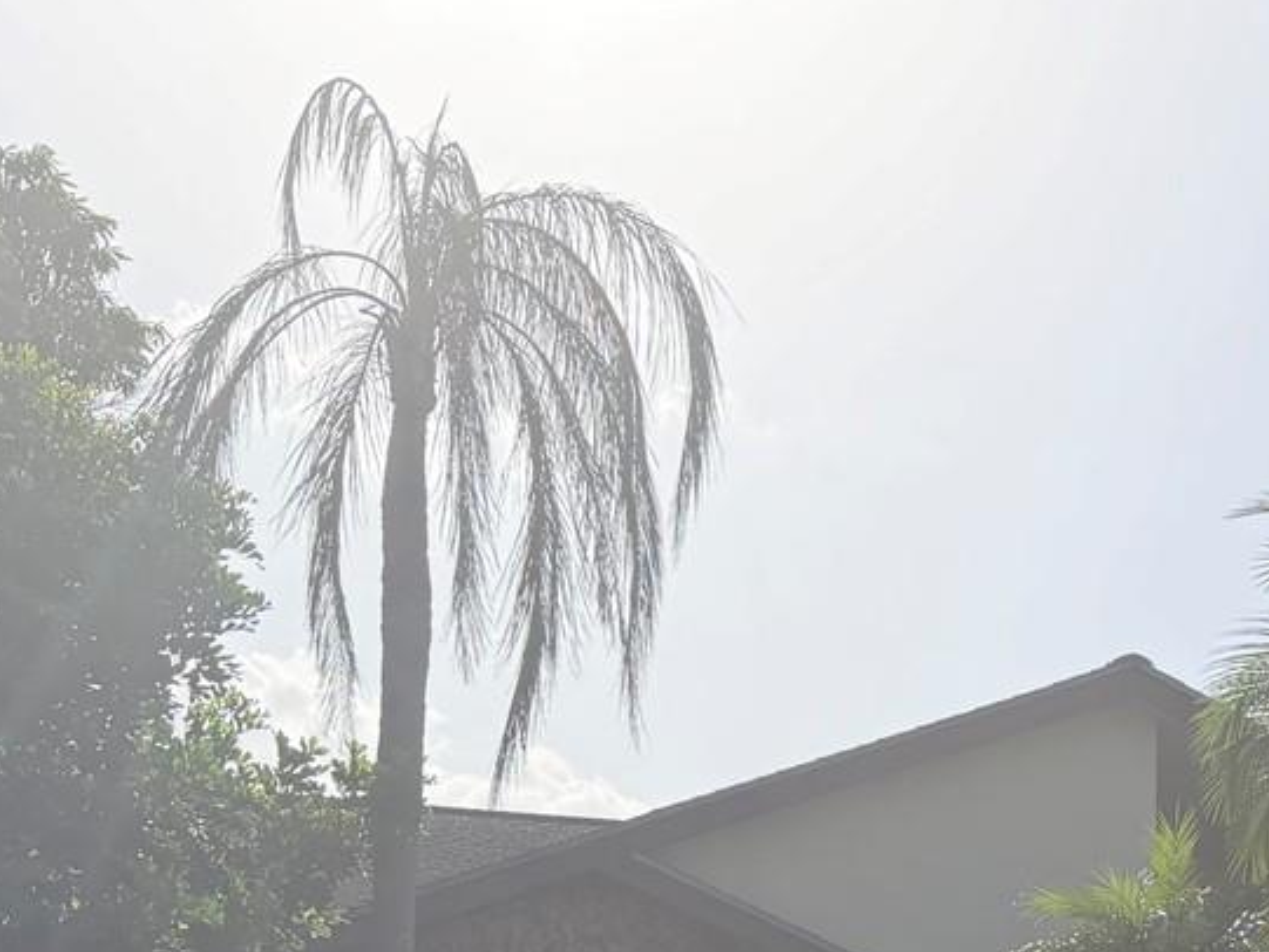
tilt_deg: +0.5
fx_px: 2603
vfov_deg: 19.0
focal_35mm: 71
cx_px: 1297
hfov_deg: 25.9
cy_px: 1280
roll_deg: -1.1
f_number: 1.78
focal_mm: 6.76
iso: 100
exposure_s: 1/9091
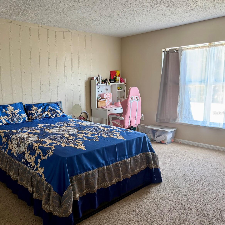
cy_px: 113
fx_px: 213
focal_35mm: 29
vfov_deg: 55.6
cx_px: 77
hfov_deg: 54.6
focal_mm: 6.76
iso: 200
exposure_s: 1/82
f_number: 1.78
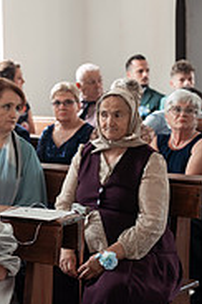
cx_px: -44
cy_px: 185
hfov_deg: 11.6
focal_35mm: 115
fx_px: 972
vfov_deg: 17.8
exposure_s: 1/200
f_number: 2.8
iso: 1600
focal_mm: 47
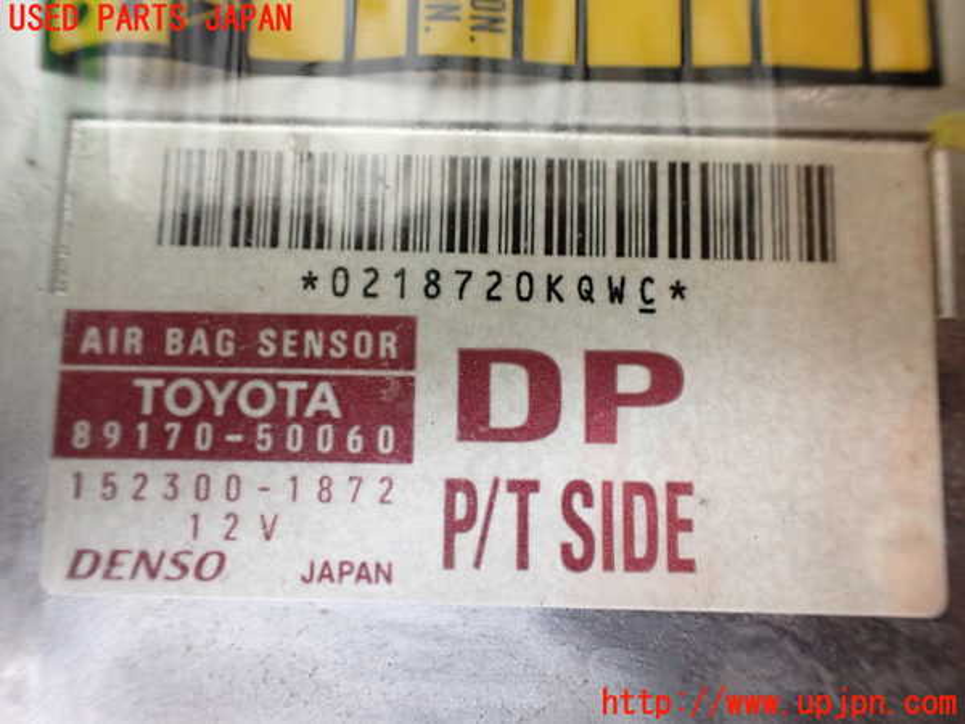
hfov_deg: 60.0
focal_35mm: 30
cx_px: 482
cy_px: 362
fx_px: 836
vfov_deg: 46.8
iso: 640
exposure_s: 1/125
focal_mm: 5.4
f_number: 2.3
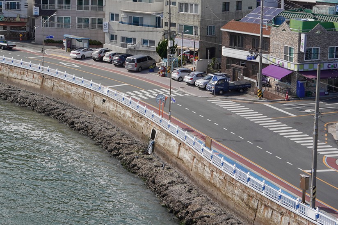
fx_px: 798
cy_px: 3
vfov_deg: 15.8
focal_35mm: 85
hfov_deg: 23.4
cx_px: 49
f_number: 13
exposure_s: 1/100
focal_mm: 35
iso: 100
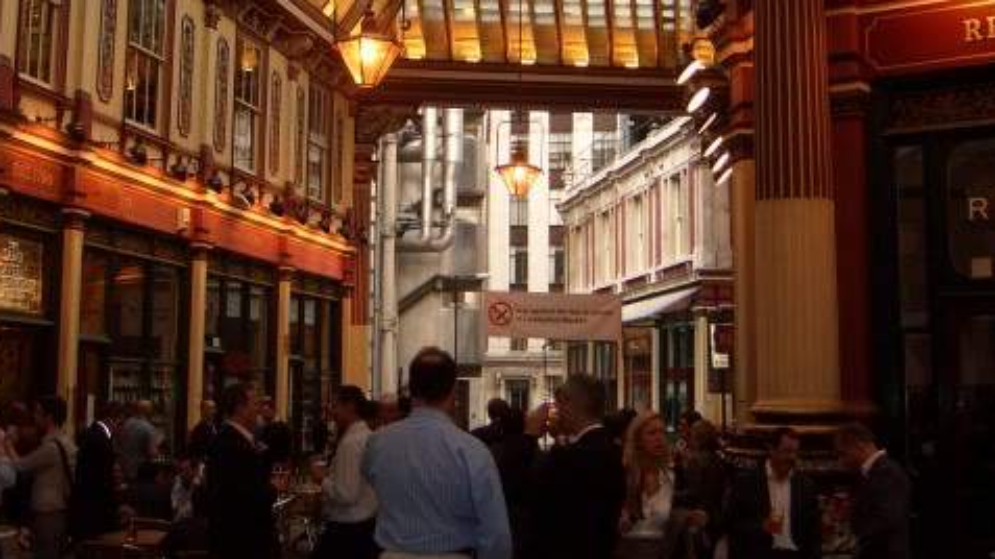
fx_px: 1503
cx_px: 421
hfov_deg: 36.5
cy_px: 100
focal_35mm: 57
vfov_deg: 20.8
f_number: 2.8
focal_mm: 8
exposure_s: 1/60
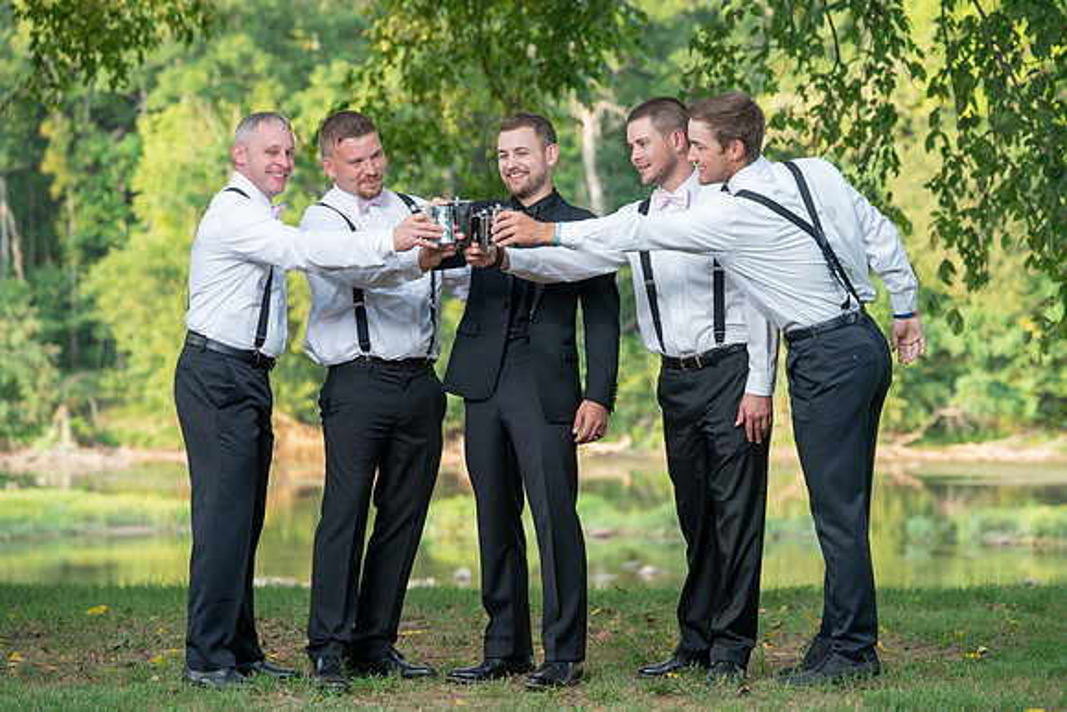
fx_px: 3031
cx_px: 551
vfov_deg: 13.4
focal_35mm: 102
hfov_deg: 20.0
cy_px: 339
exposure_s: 1/200
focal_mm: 97
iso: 200
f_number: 4
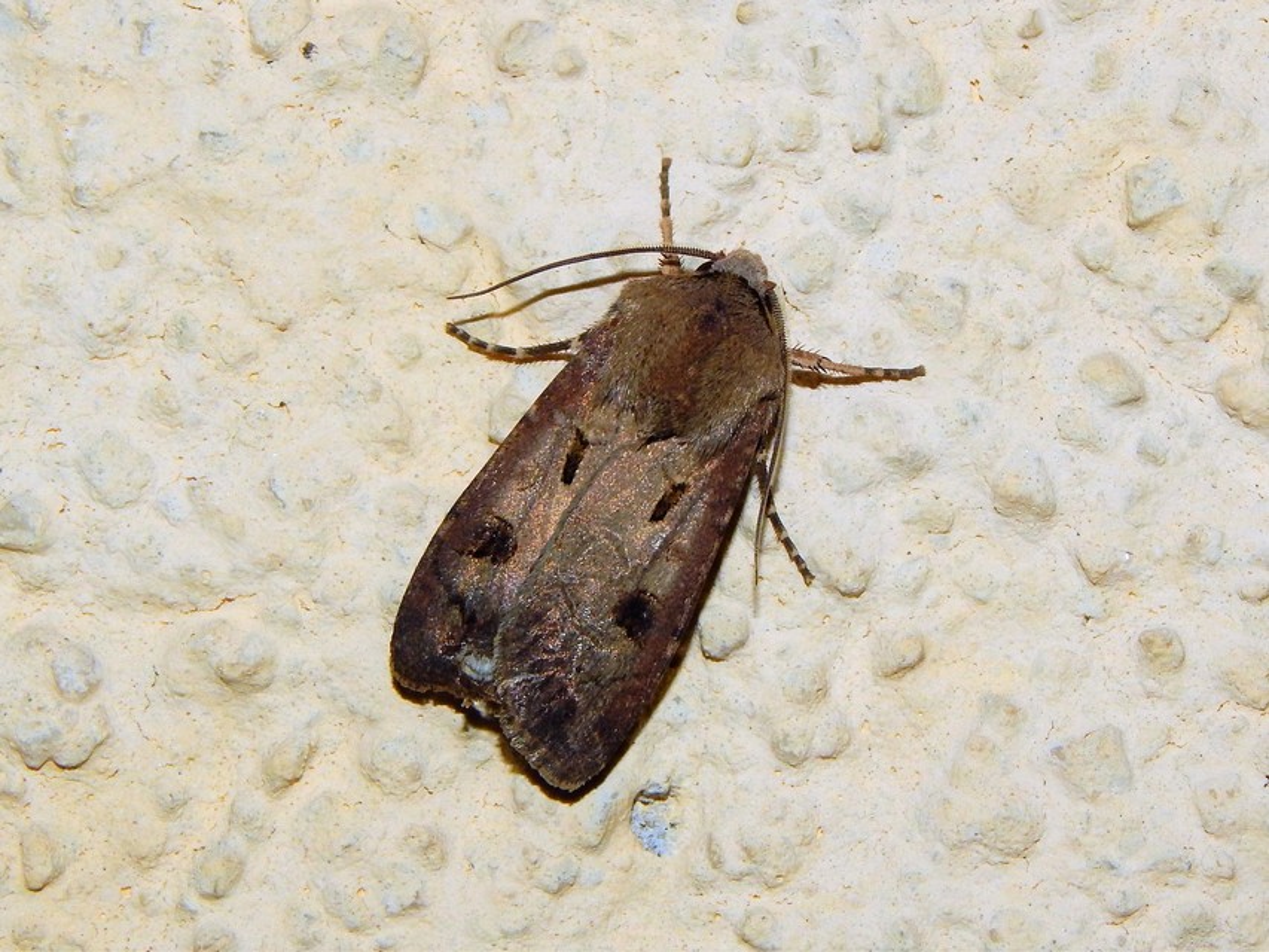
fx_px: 5170
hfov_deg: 14.0
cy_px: 476
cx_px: 634
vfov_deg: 10.5
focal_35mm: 141
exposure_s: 1/30
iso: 200
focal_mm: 25.3
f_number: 9.8
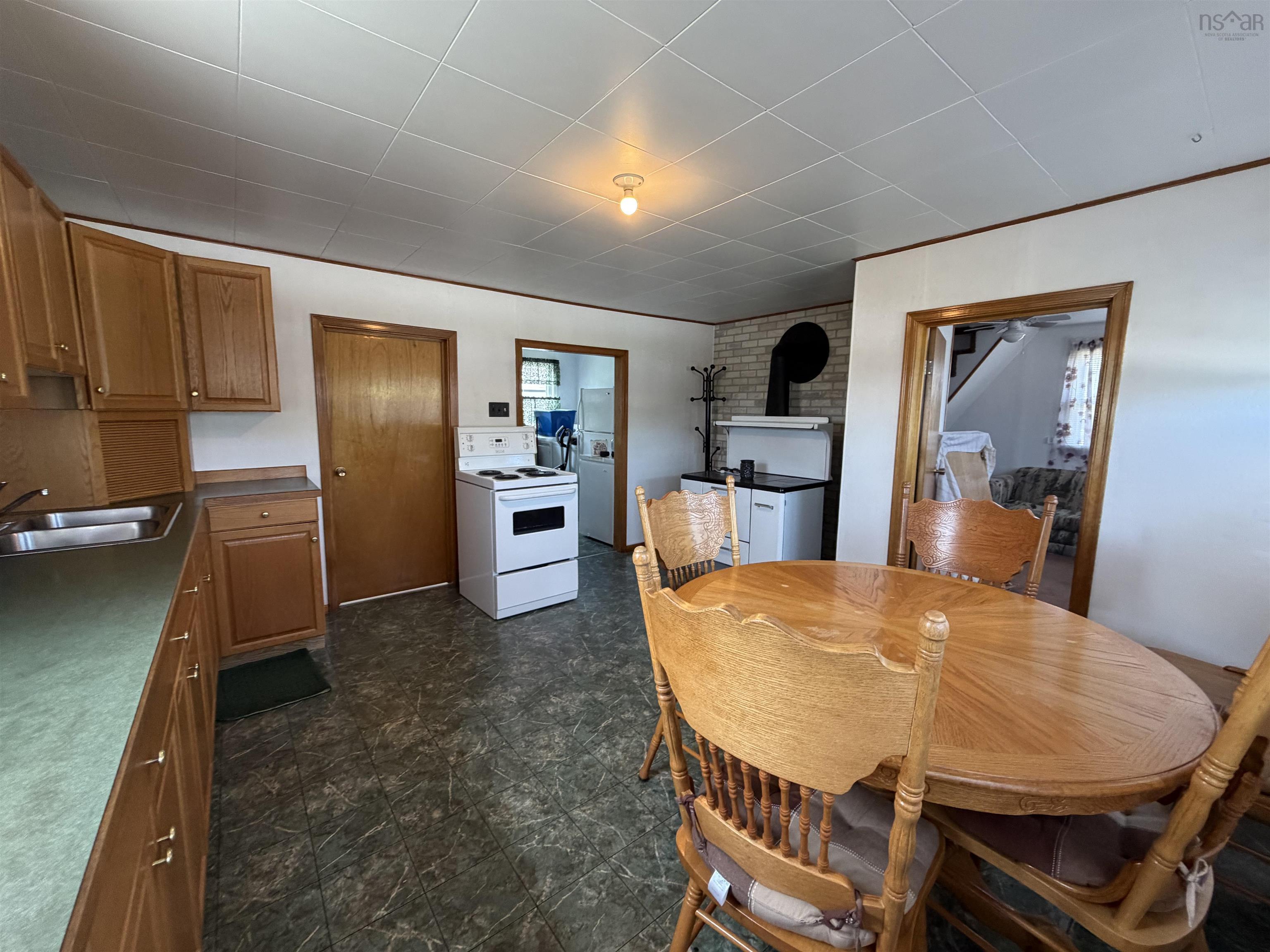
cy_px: 476
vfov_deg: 85.7
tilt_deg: -8.2
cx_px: 635
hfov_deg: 102.1
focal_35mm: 14
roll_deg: -0.6
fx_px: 514
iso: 320
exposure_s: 1/103
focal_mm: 2.22
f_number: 2.2
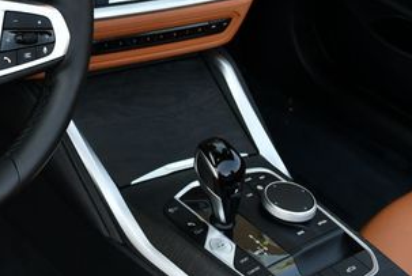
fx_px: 871
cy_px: 5
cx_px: -22
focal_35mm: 76
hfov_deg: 25.0
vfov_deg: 17.6
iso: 400
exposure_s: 1/250
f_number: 4.5
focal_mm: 18
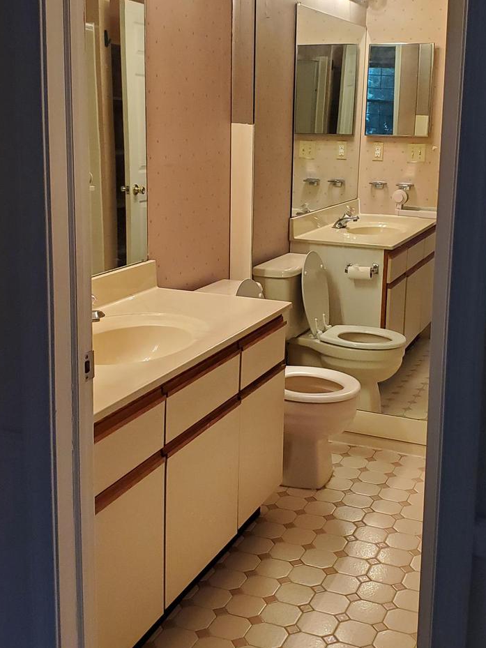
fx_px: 805
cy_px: 266
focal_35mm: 43
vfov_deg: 43.7
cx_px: 283
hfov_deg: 33.5
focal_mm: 4.3
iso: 320
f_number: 2.4
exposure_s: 1/40
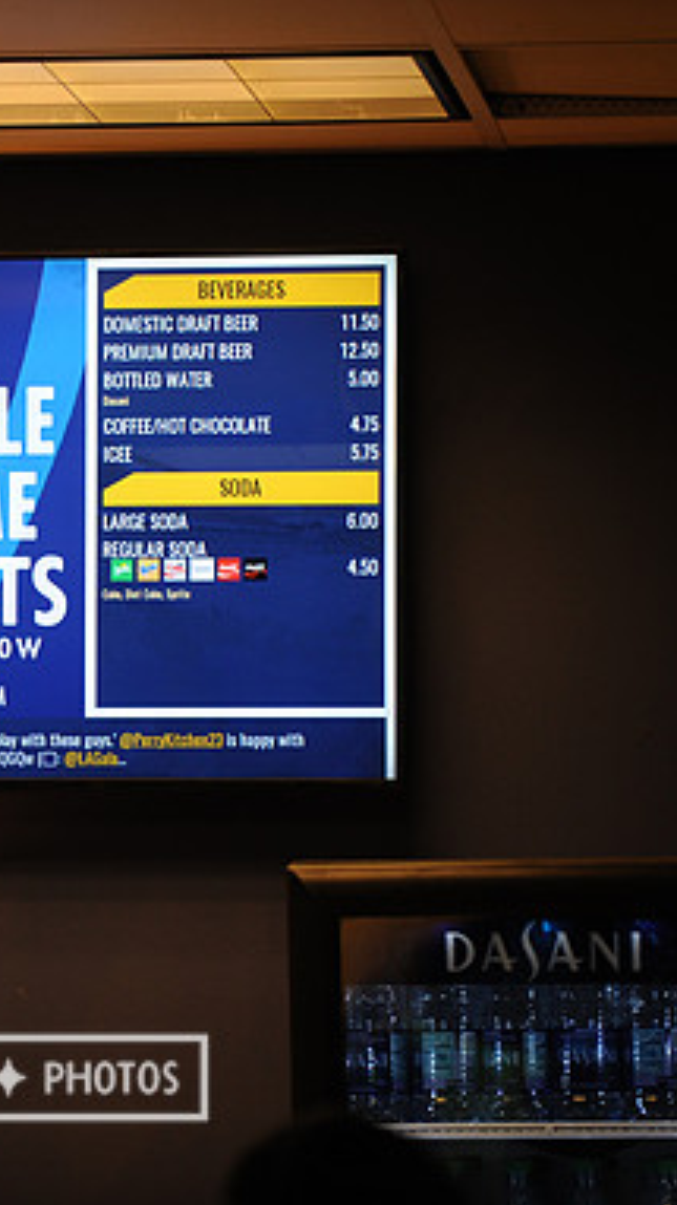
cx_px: -16
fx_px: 7607
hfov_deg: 5.1
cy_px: 604
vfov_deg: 9.1
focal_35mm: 238
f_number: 2.8
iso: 800
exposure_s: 1/250
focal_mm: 150
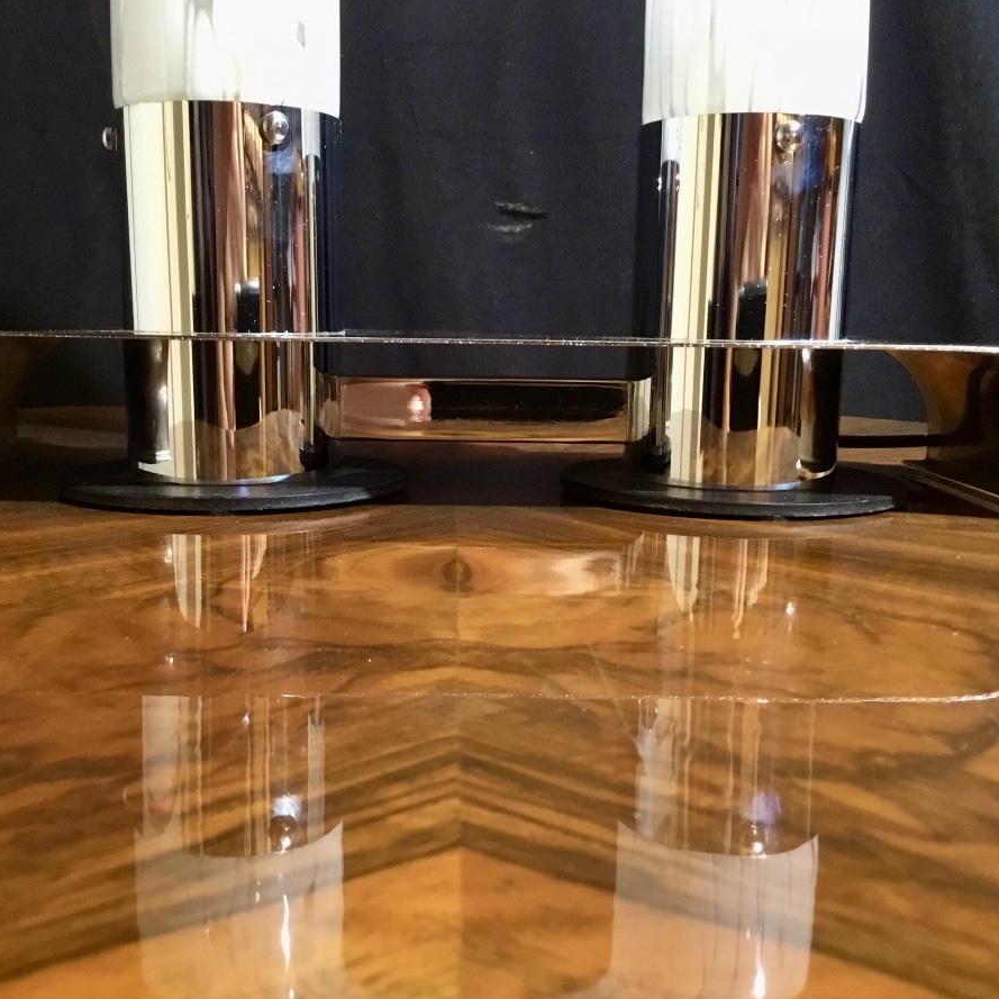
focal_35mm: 37
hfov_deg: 44.9
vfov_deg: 44.9
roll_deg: +0.2
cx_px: 479
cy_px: 502
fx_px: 1208
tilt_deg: -9.3
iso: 200
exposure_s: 1/20
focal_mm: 3.3
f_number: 2.4
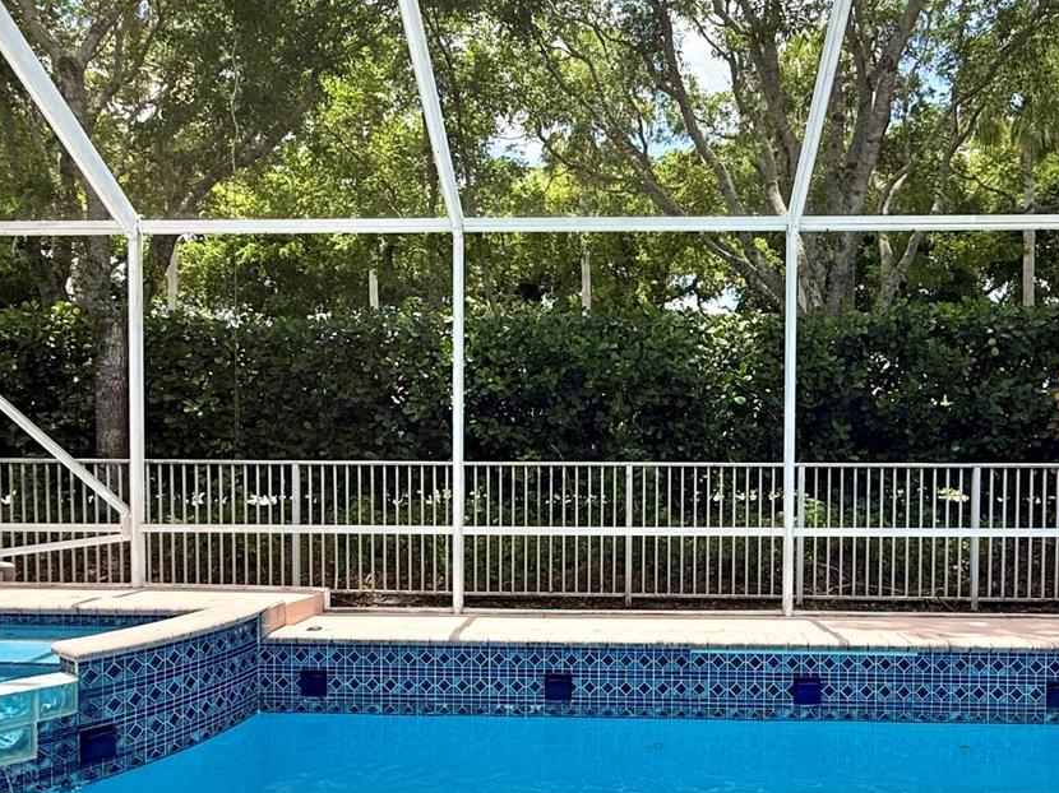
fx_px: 826
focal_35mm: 27
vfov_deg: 51.1
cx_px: 602
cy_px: 469
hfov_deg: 65.1
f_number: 2.2
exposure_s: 1/408
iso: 50
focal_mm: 2.22
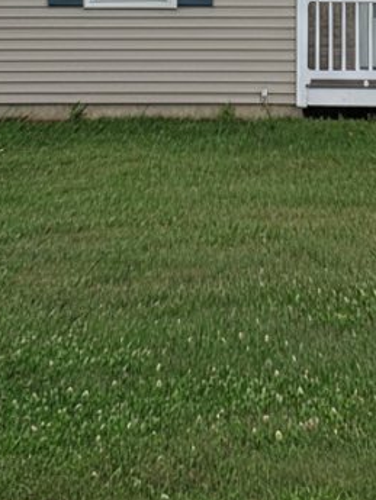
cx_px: 312
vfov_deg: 22.3
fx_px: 1158
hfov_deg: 18.2
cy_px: -122
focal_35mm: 80
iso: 751
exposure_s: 1/241
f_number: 1.8
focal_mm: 6.4
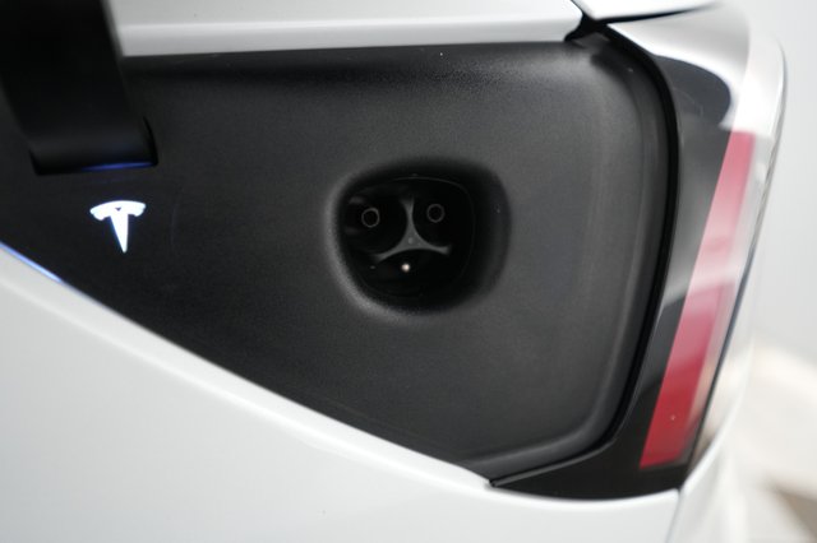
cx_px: 408
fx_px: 635
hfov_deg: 65.5
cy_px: 272
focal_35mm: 28
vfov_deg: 46.4
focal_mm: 28
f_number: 2.8
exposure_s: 1/160
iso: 2000
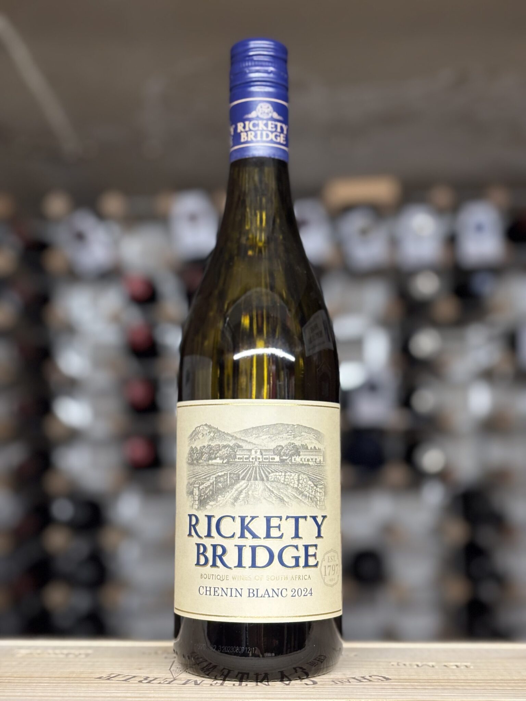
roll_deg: +1.0
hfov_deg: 28.0
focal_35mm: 52
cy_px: 350
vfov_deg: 36.8
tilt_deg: +8.1
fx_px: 1054
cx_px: 263
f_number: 1.6
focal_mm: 5.96
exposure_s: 1/33
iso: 125
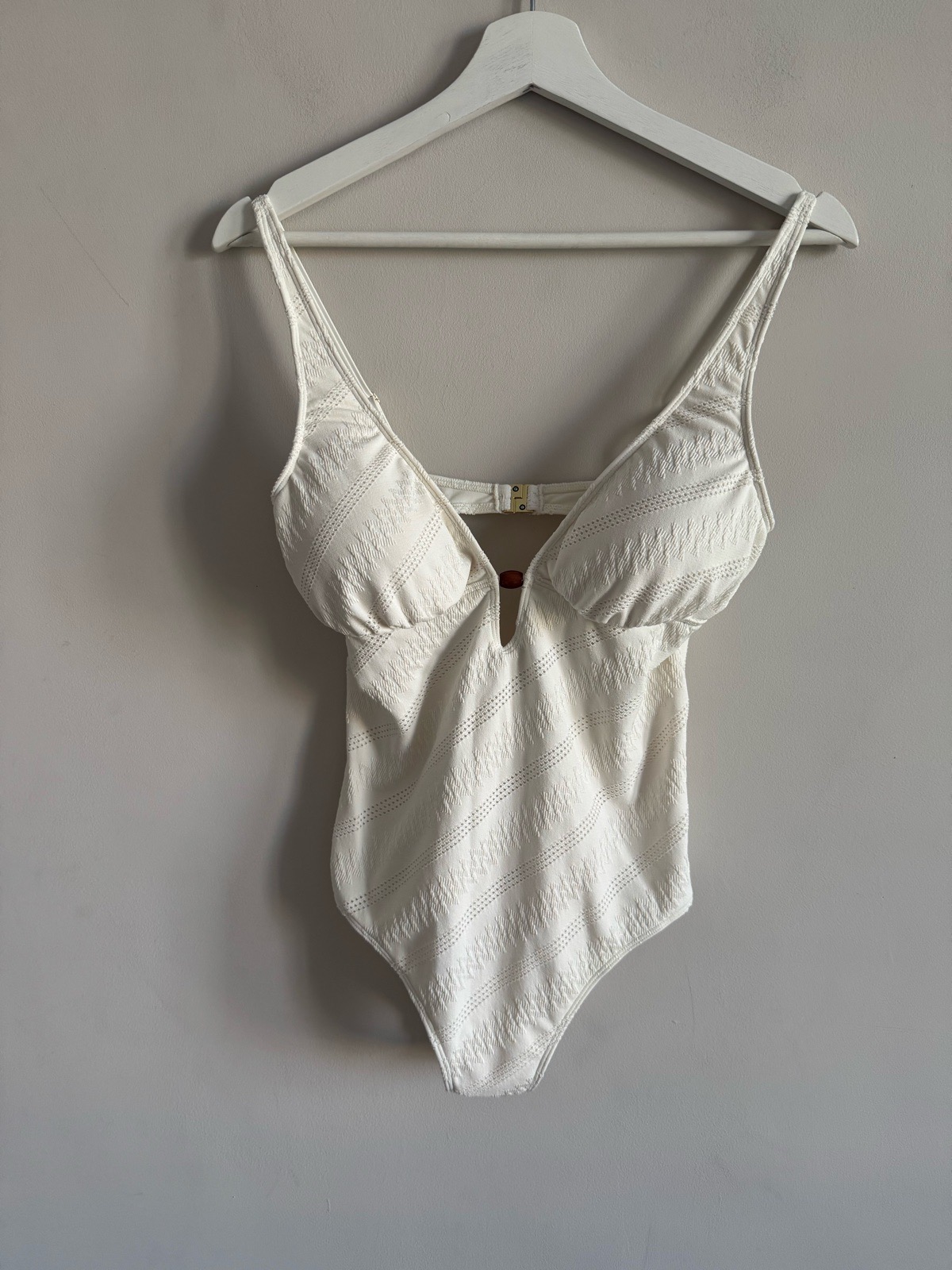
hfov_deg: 56.8
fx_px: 880
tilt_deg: -10.8
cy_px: 635
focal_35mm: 24
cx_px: 476
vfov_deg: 71.6
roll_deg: -1.2
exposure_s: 1/83
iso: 200
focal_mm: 6.76
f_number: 1.78
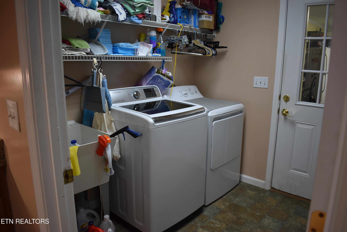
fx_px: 260
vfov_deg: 47.9
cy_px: 116
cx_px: 174
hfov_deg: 67.4
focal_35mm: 27
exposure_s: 1/250
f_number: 3.5
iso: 800
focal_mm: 18
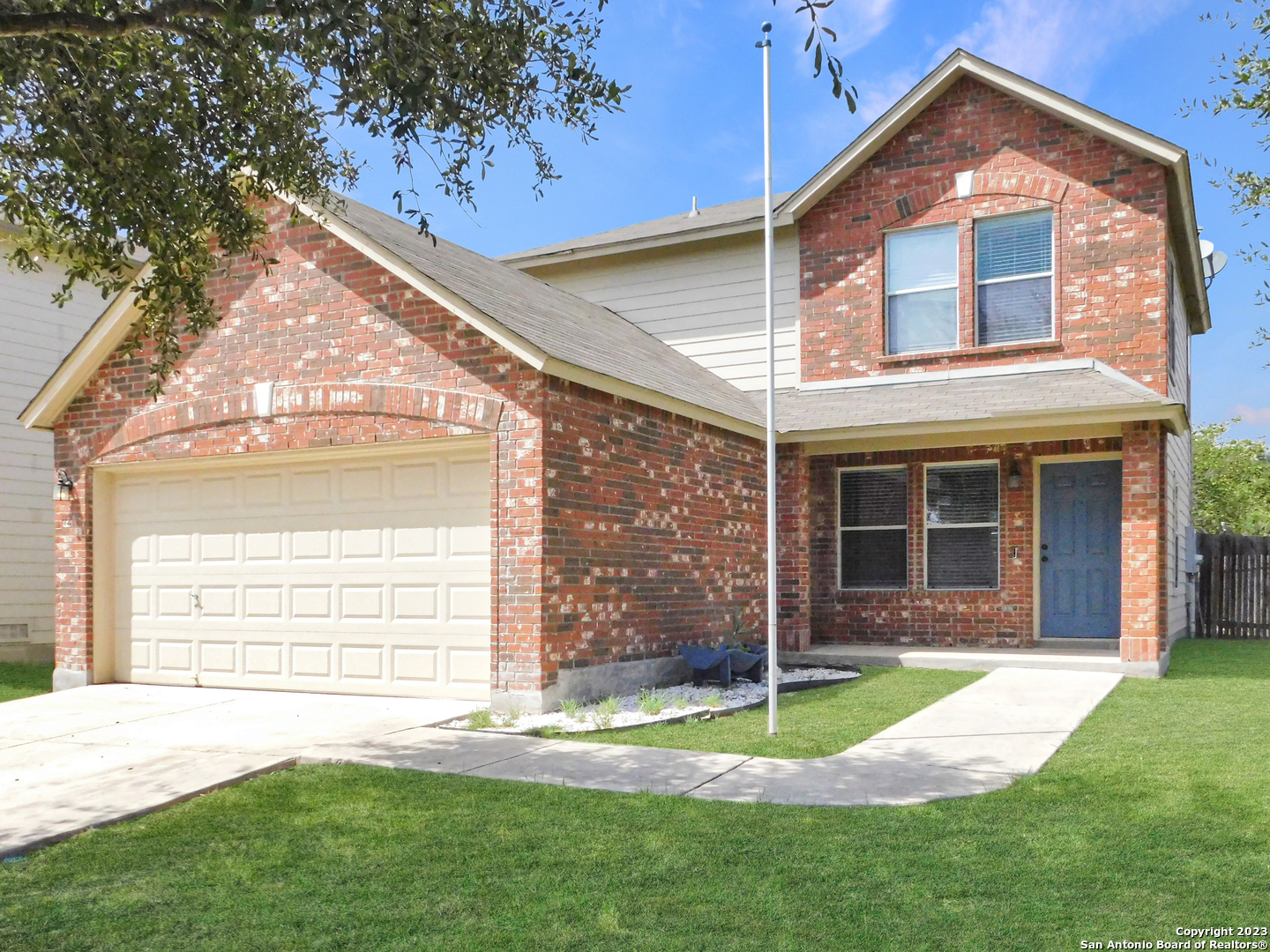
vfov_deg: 46.8
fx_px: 1101
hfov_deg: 60.0
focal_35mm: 30
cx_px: 635
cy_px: 476
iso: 800
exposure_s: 1/1500
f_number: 6.4
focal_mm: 5.3
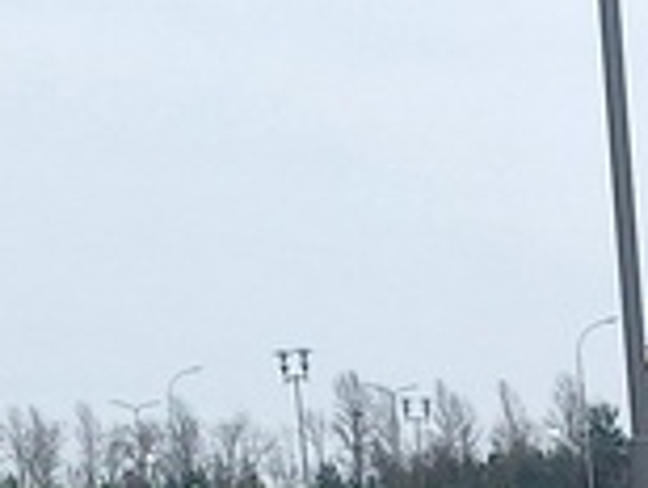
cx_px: 1734
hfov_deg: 9.4
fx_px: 3356
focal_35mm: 179
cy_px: 1519
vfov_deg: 7.3
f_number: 1.8
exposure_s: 1/128
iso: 40
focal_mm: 5.54
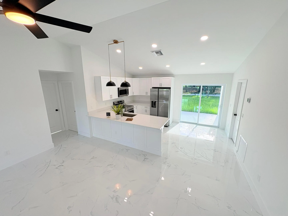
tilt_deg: -11.6
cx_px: 144
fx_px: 116
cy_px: 108
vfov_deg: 85.7
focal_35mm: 14
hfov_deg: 102.1
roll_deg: +0.7
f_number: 2.2
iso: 64
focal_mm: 2.22
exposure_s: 1/146
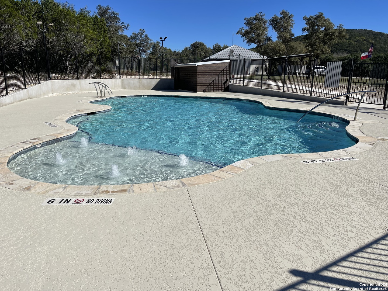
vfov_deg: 54.9
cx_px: 194
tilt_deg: -14.9
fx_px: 280
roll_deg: -0.7
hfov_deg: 69.4
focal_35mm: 25
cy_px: 146
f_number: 1.6
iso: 32
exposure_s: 1/7937
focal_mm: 5.1
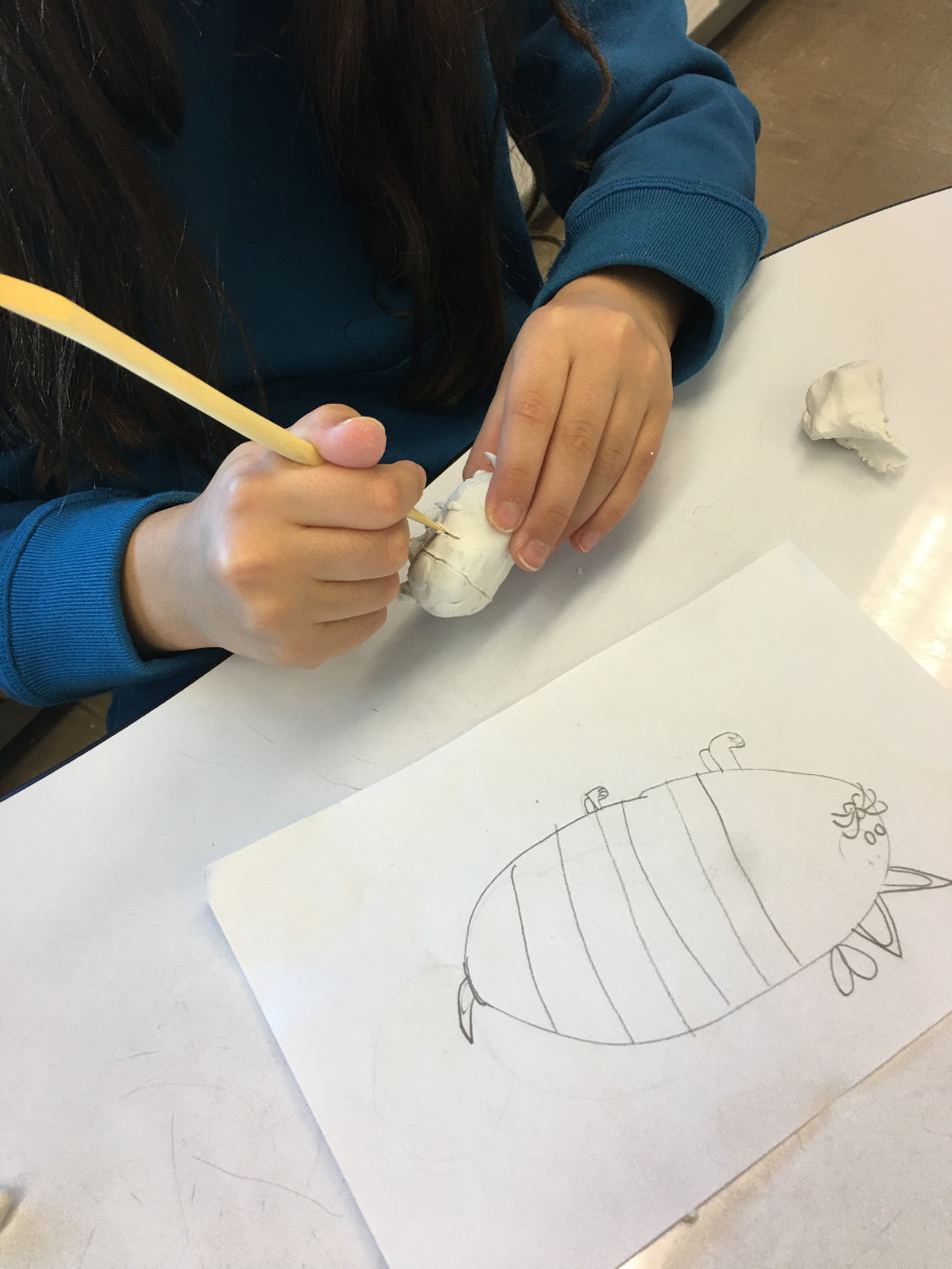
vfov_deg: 61.7
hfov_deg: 48.2
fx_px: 1063
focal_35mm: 29
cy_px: 634
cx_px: 476
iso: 40
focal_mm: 4.2
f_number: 2.2
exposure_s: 1/30
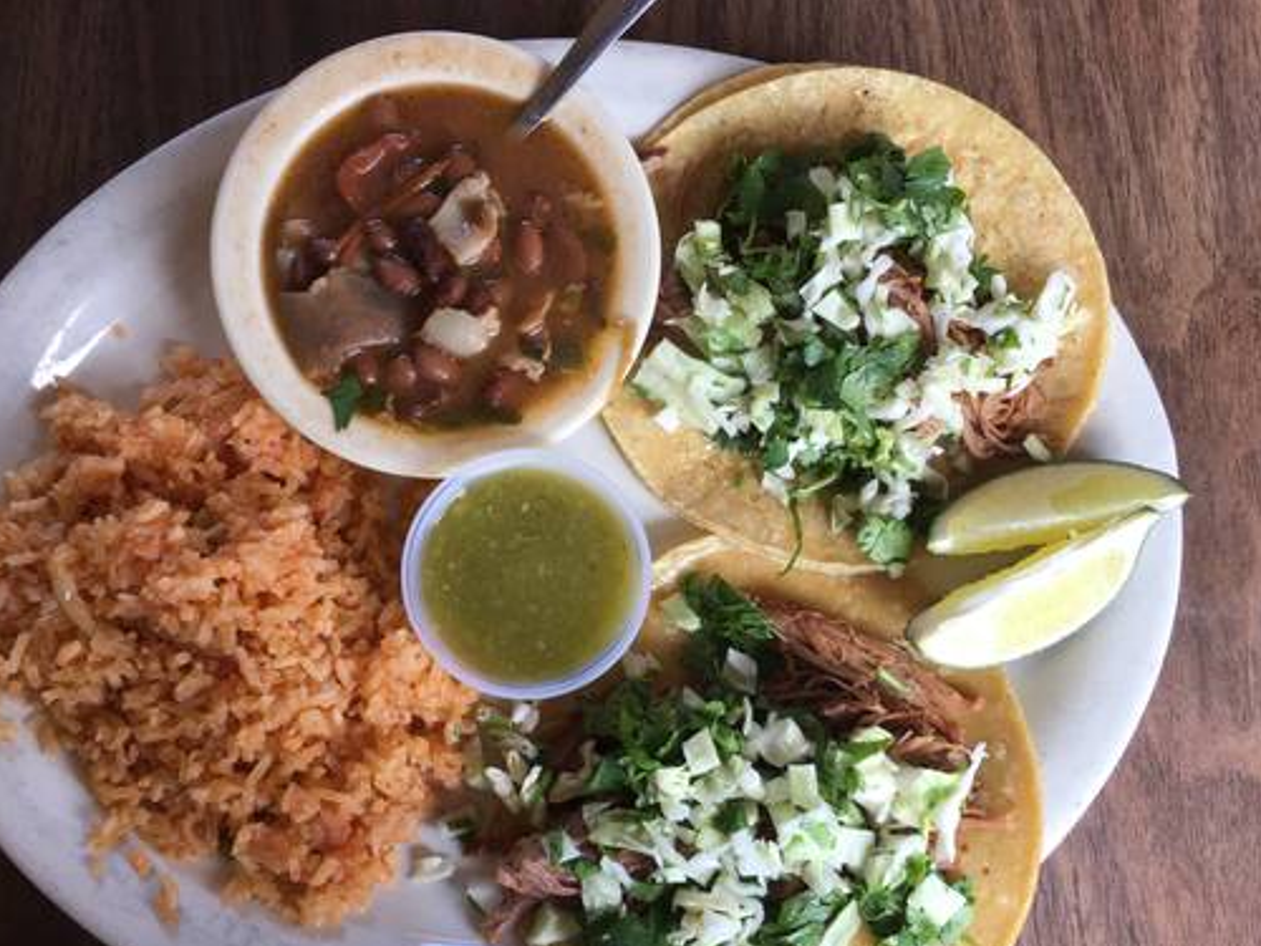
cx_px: 555
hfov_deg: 53.8
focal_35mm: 34
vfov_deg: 41.8
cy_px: 510
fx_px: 1239
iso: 32
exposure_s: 1/60
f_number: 2.2
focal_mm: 4.15
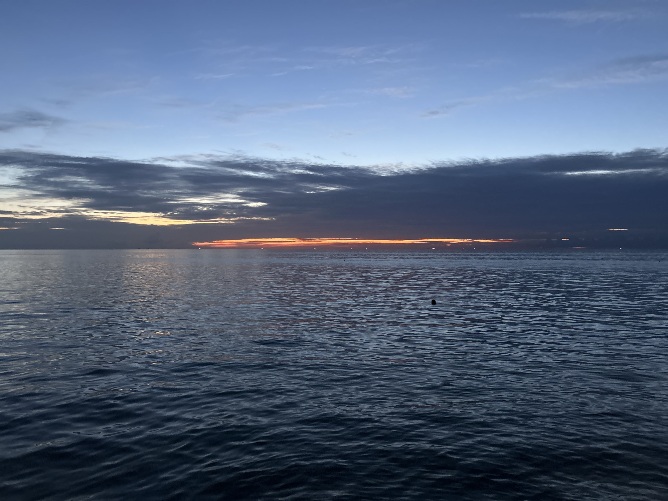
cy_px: 250
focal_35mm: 26
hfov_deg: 67.3
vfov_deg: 53.1
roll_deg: +0.1
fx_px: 502
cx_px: 334
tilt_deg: +0.2
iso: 640
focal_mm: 5.7
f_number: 1.5
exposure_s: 1/33
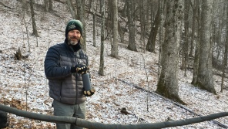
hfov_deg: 51.2
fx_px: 236
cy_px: 97
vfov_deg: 30.0
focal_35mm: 39
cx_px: 89
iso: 25
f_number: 2.2
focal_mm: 4.15
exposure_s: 1/60
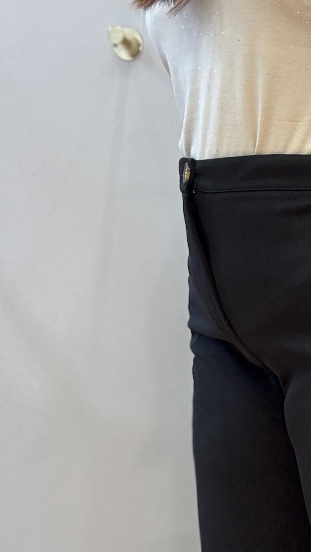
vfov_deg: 32.9
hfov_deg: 18.6
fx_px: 894
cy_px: 479
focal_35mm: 61
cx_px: 382
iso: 200
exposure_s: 1/50
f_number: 1.9
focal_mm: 2.69
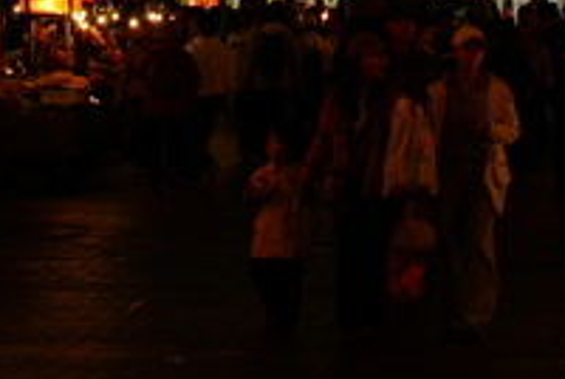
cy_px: -190
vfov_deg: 9.1
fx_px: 2310
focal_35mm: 147
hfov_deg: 13.9
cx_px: 258
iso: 800
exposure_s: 1/125
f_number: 5.6
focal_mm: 28
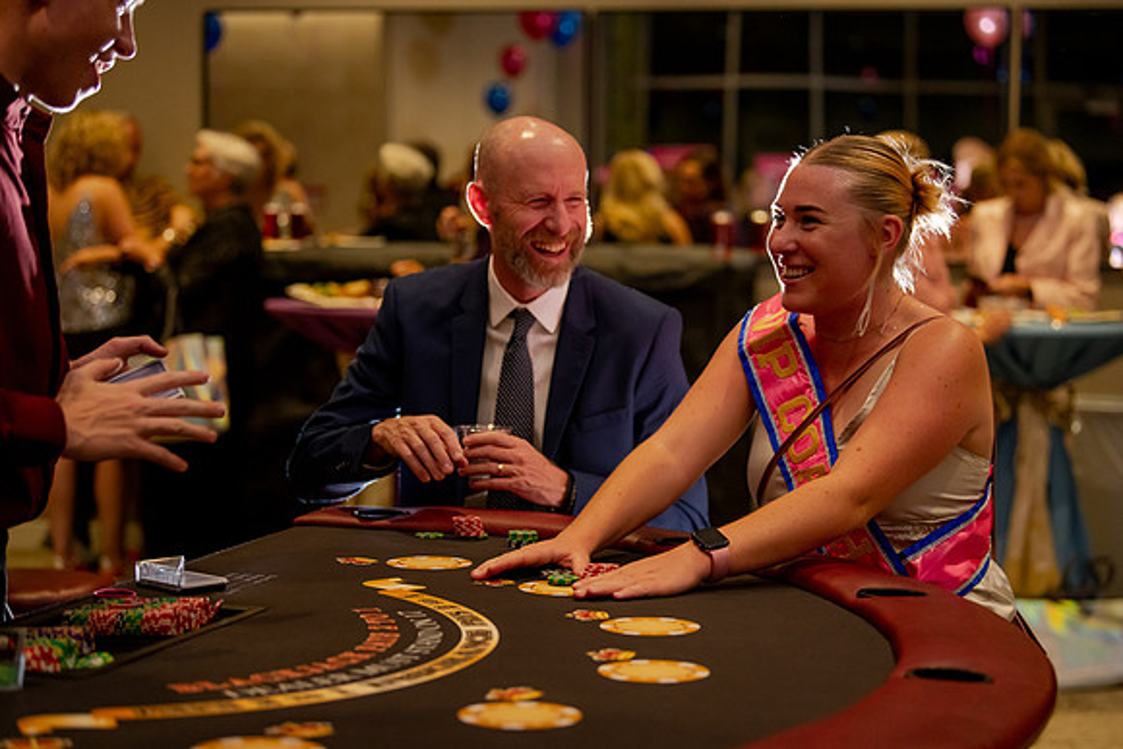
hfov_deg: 26.9
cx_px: 601
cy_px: 402
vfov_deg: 18.2
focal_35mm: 75
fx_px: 2344
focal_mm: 70
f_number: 2.8
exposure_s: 1/320
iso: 1250
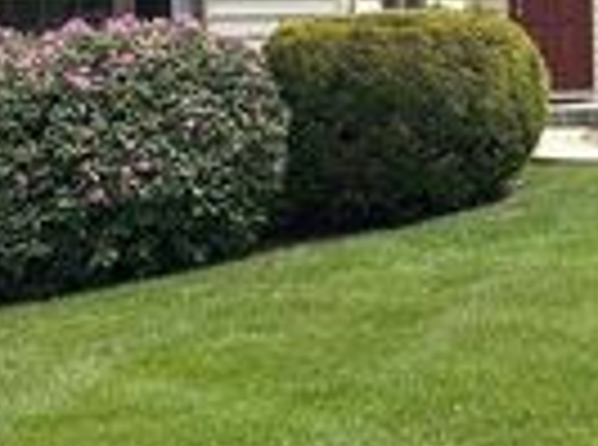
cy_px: 29
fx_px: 1688
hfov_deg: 18.8
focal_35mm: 98
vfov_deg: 14.8
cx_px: 755
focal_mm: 5.7
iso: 50
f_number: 1.5
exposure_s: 1/6579
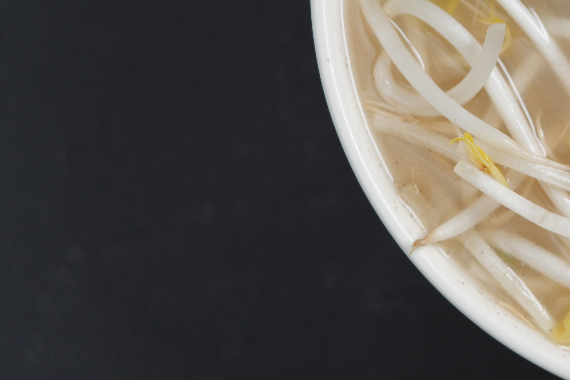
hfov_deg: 13.6
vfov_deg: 9.4
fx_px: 2296
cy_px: 24
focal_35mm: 145
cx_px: 771
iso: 125
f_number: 2.8
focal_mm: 49
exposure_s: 1/50
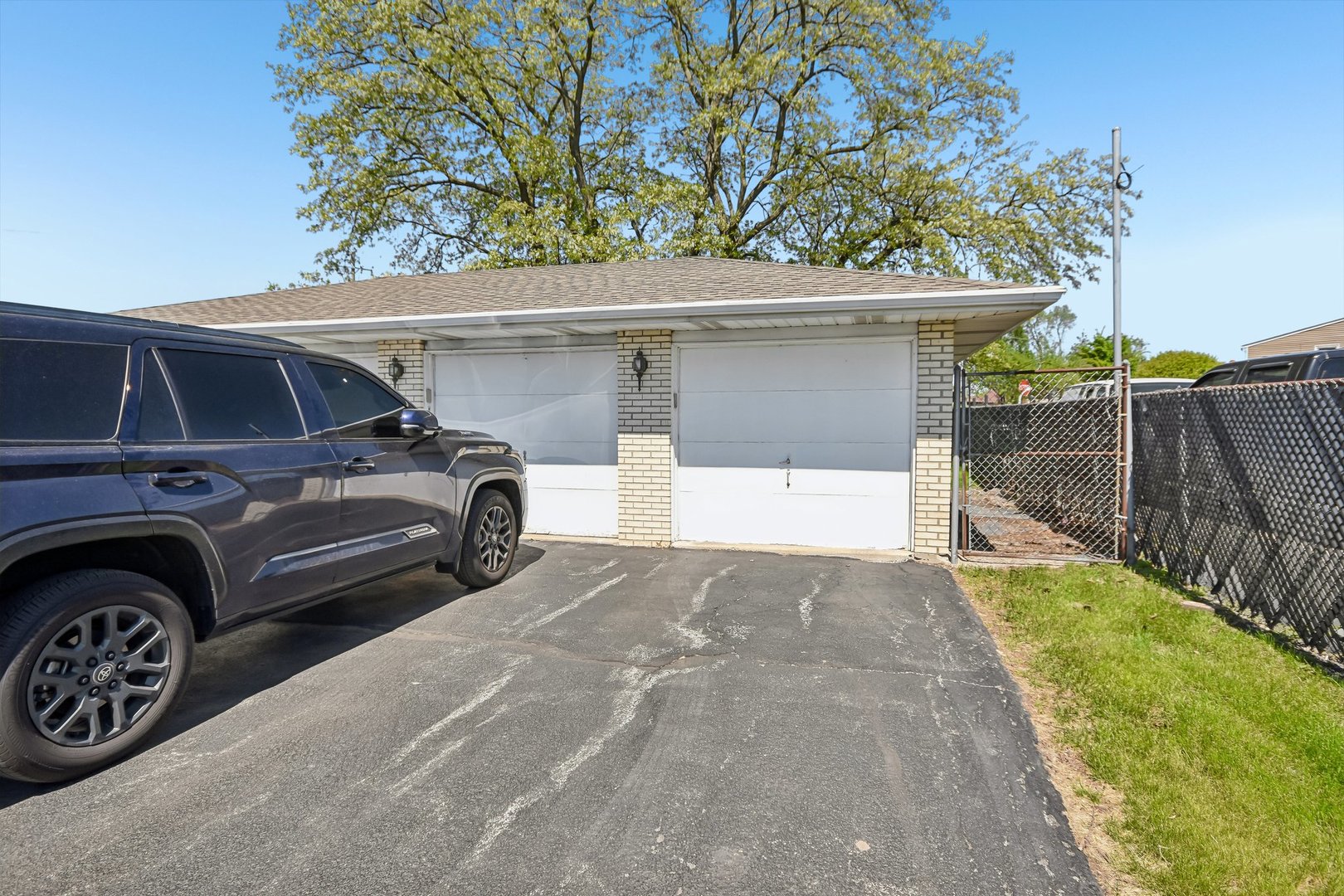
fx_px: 672
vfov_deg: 67.4
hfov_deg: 90.0
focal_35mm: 18
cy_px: 448
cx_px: 672
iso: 500
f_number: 8
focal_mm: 12
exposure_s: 1/1000
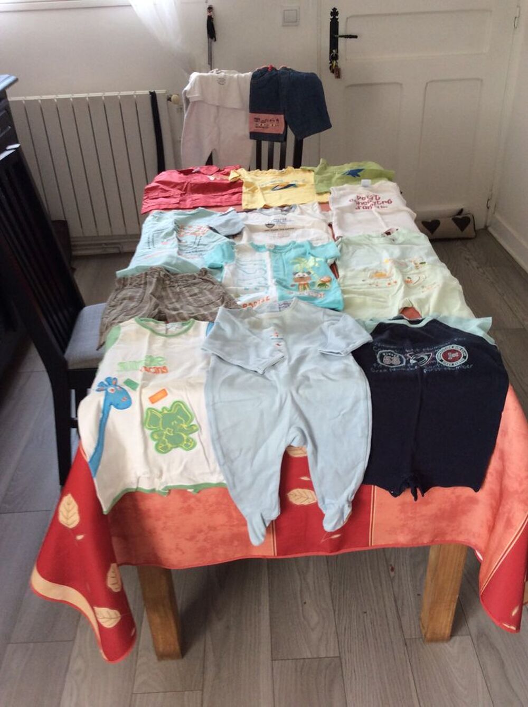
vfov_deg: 56.9
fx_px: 653
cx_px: 264
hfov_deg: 44.1
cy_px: 354
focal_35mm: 32
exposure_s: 1/25
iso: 50
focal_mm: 3.3
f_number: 2.4
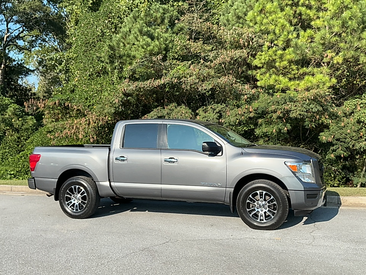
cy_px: 138
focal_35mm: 29
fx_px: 307
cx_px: 183
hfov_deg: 61.7
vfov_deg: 48.2
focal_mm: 3
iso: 25
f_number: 1.8
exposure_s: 1/1221
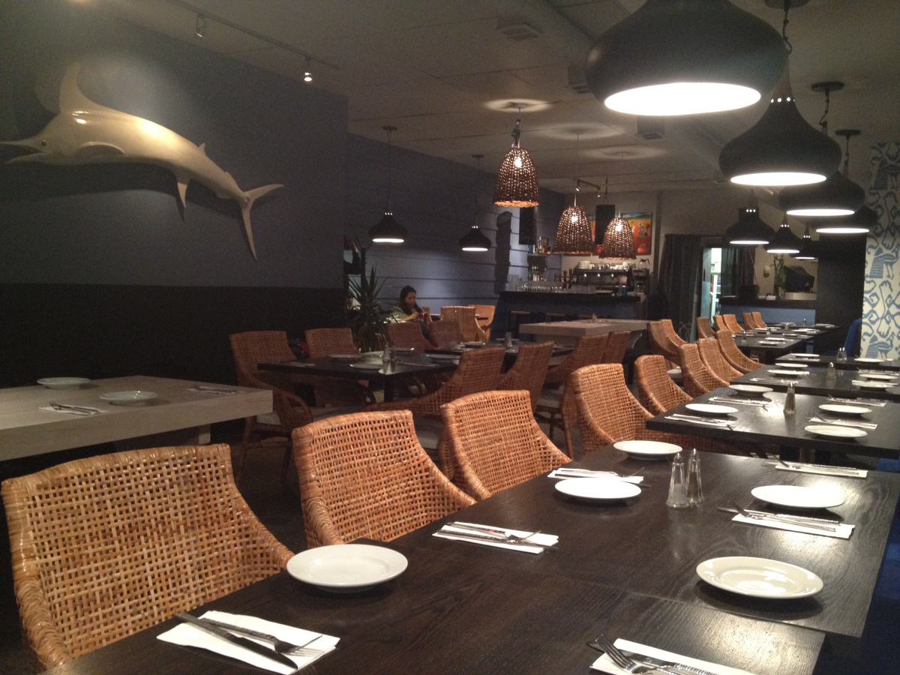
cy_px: 338
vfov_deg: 40.7
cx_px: 450
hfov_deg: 52.6
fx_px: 910
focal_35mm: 35
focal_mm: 4.28
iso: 250
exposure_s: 1/20
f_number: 2.4
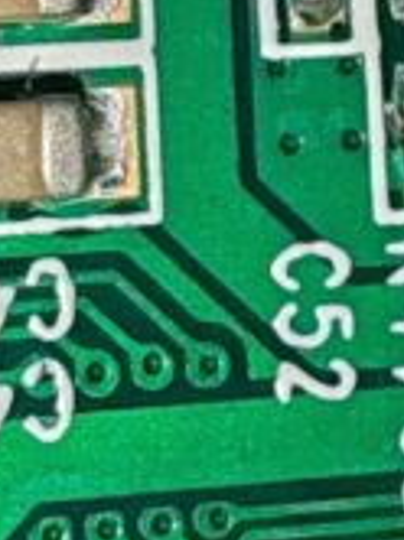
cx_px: 98
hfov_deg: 7.7
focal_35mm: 192
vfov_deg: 10.1
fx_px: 2995
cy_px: -169
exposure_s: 1/234
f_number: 2.2
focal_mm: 1.96
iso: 50
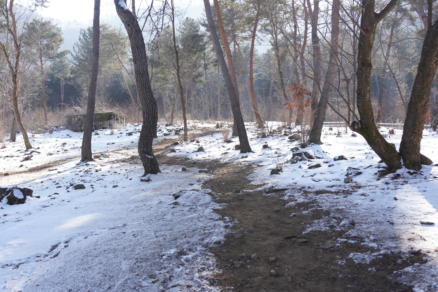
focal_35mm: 40
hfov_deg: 48.5
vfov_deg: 33.4
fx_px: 487
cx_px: 219
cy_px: 146
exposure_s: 1/100
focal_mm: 40
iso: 100
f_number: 7.1
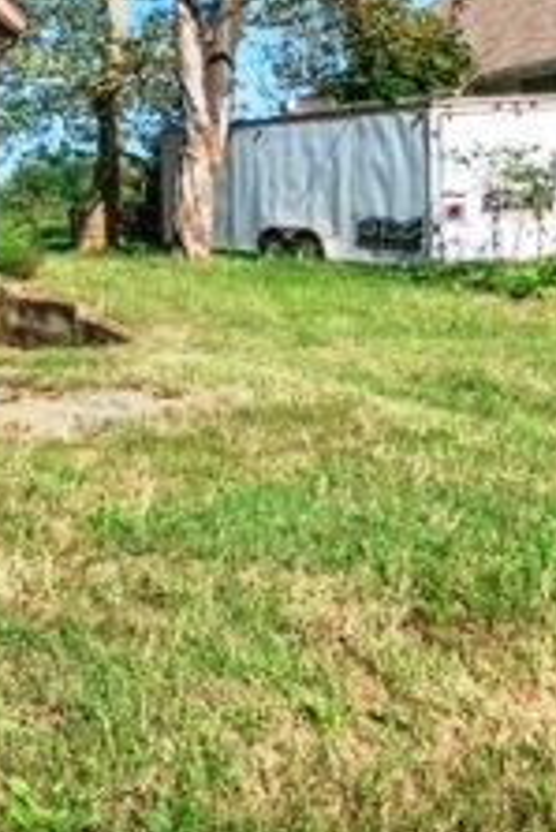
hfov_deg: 24.0
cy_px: 118
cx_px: -295
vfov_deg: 42.4
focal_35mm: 43
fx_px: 995
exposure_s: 1/160
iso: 100
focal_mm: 15
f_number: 11
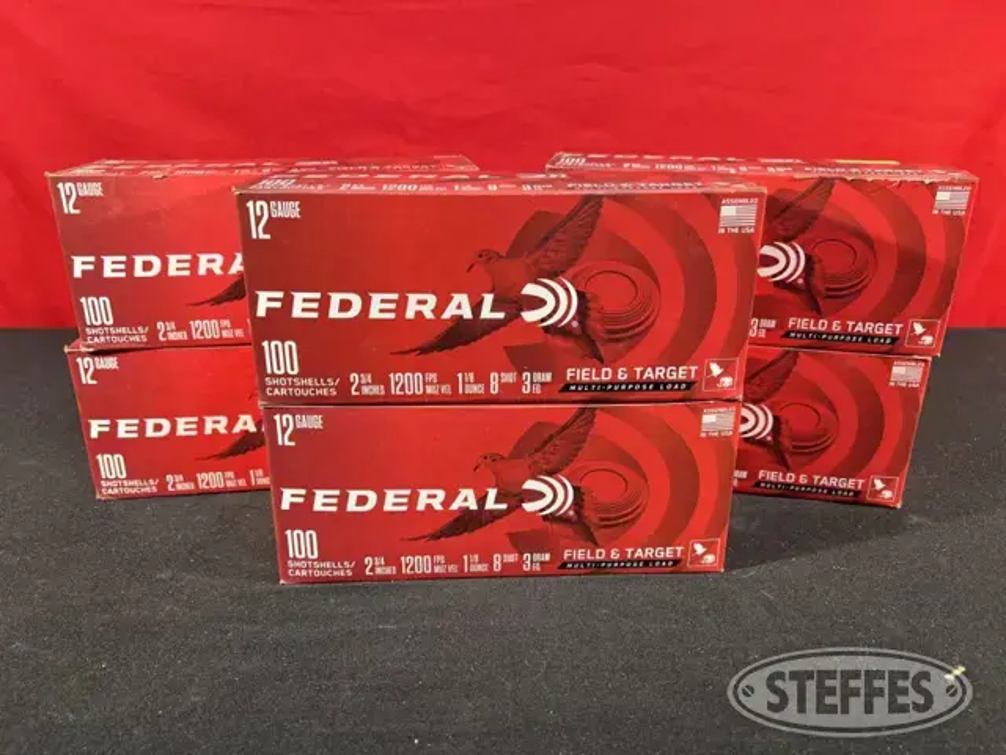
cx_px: 503
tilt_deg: -21.2
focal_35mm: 26
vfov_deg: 53.1
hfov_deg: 67.3
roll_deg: +0.0
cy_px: 378
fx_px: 756
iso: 100
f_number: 1.5
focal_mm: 5.7
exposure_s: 1/120
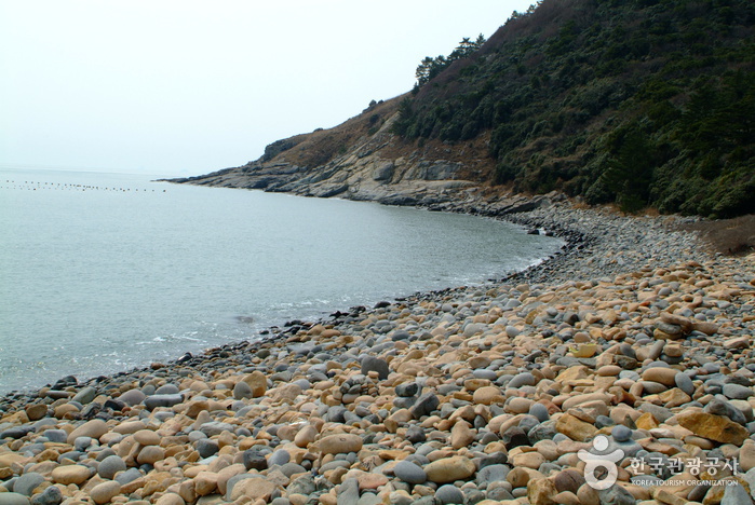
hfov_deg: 46.3
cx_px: 378
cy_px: 252
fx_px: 882
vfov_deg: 32.0
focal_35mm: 42
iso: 200
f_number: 9.5
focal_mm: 28
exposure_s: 1/350
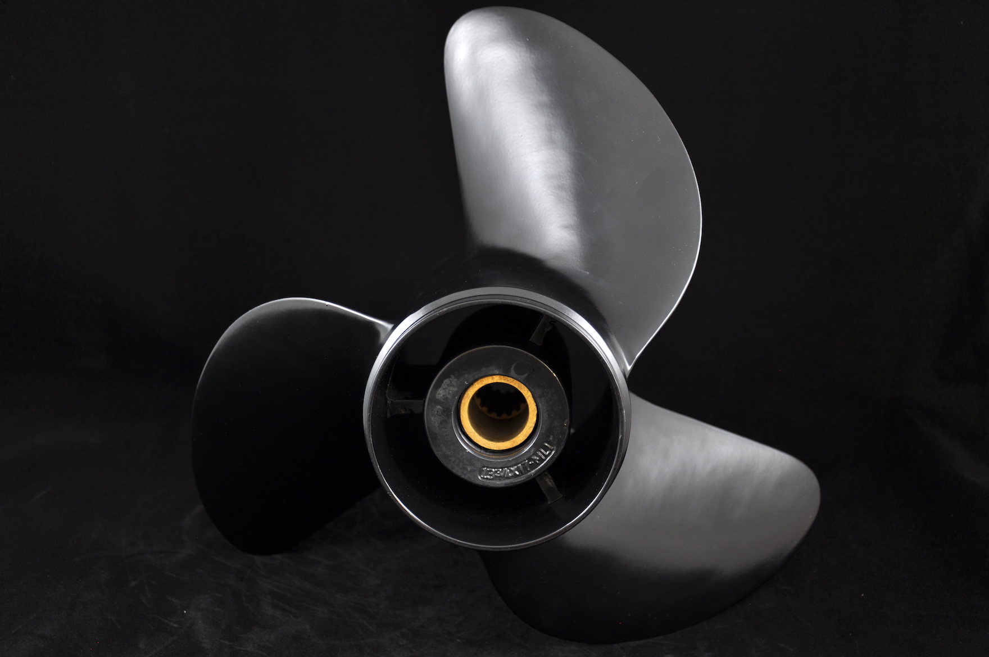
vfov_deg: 26.4
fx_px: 1399
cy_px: 328
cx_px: 494
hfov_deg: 38.9
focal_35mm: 51
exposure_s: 1/8
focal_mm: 34
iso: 200
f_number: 4.2
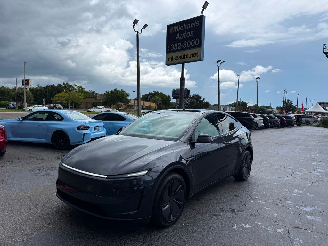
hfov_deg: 71.6
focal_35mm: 24
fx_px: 227
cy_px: 123
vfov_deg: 56.8
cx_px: 164
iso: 80
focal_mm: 6.76
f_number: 1.78
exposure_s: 1/6173
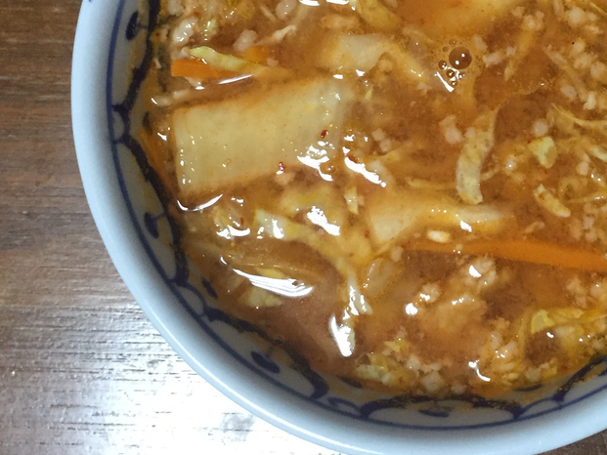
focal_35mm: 56
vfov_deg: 25.7
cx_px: 505
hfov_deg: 33.1
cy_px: 94
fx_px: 982
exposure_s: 1/30
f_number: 2.2
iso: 160
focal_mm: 4.15
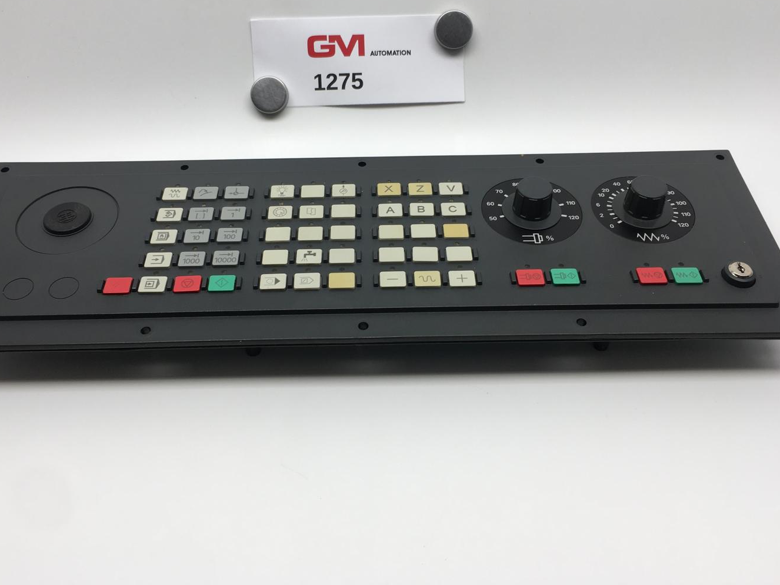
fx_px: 789
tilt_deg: -42.8
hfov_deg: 52.6
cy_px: 251
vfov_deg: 40.6
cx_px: 369
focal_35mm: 35
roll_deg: +1.4
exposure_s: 1/125
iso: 25
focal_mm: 4.15
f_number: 2.2
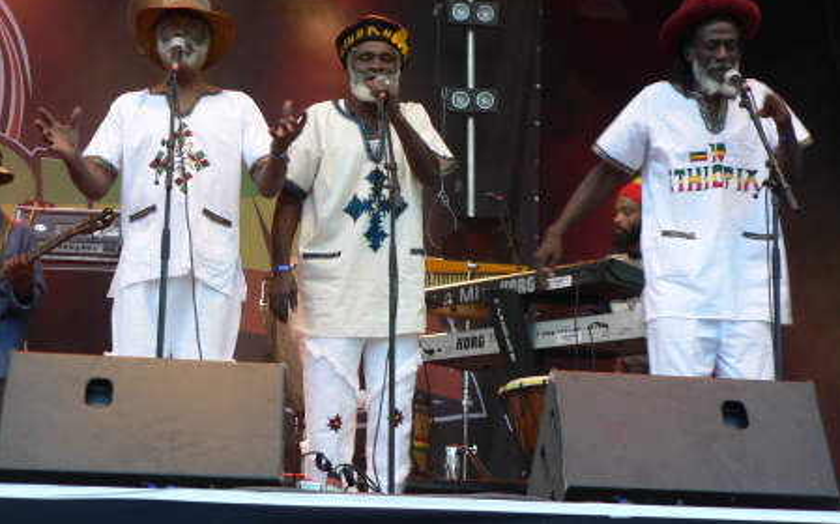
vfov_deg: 14.3
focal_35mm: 91
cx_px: 422
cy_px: 208
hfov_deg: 22.8
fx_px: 2082
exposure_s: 1/30
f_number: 3.2
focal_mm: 14.5
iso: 64
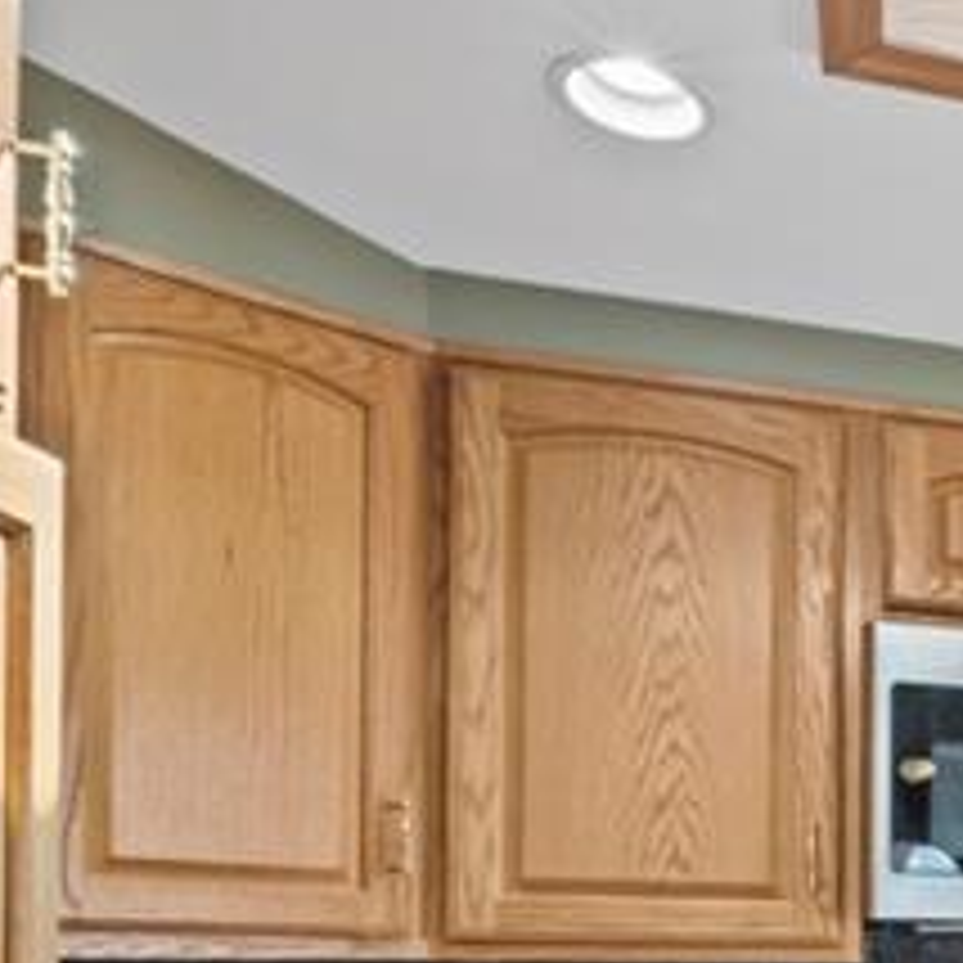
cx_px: 2012
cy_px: 1004
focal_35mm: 57
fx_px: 1794
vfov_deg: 27.9
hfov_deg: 18.0
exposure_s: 1/2
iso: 320
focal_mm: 14
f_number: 11
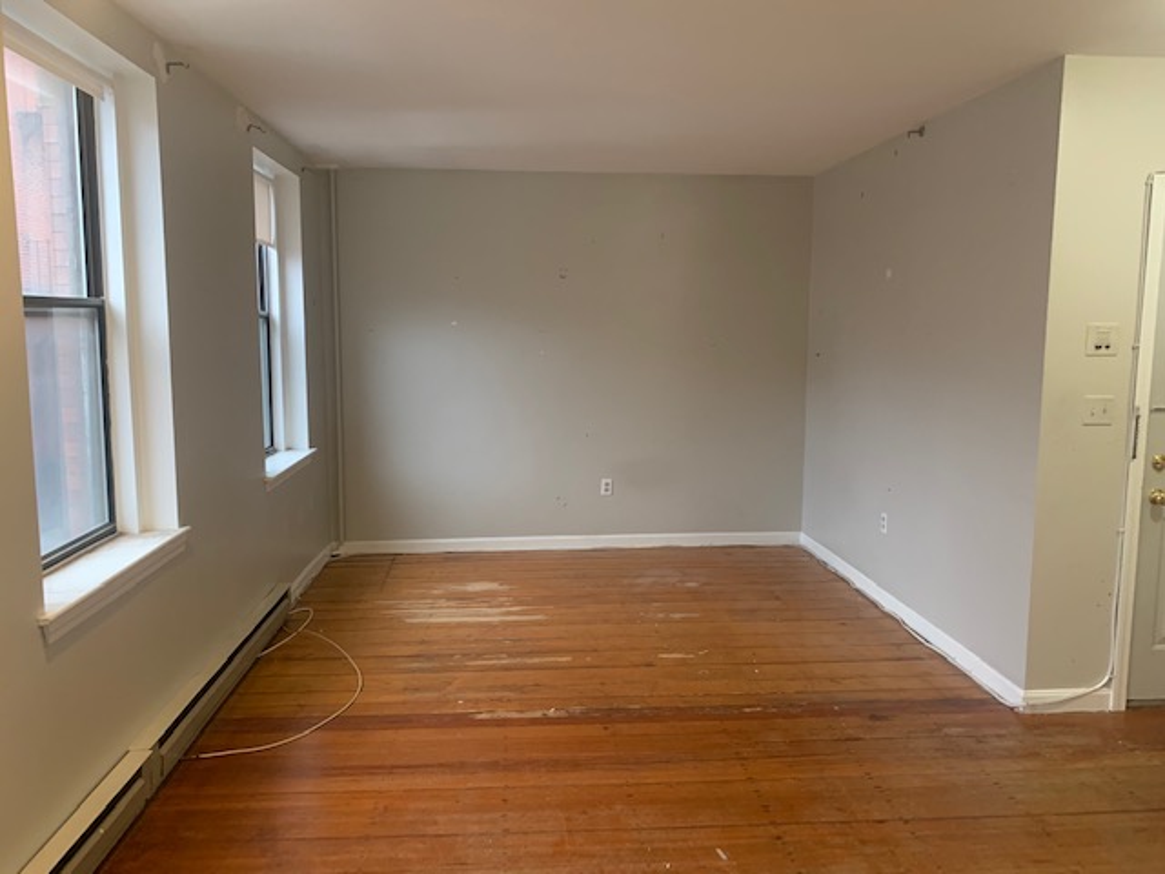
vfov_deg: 53.1
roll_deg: -0.2
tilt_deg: -7.2
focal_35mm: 26
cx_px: 582
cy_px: 437
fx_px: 875
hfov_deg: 67.3
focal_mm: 4.25
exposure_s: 1/31
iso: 320
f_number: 1.8
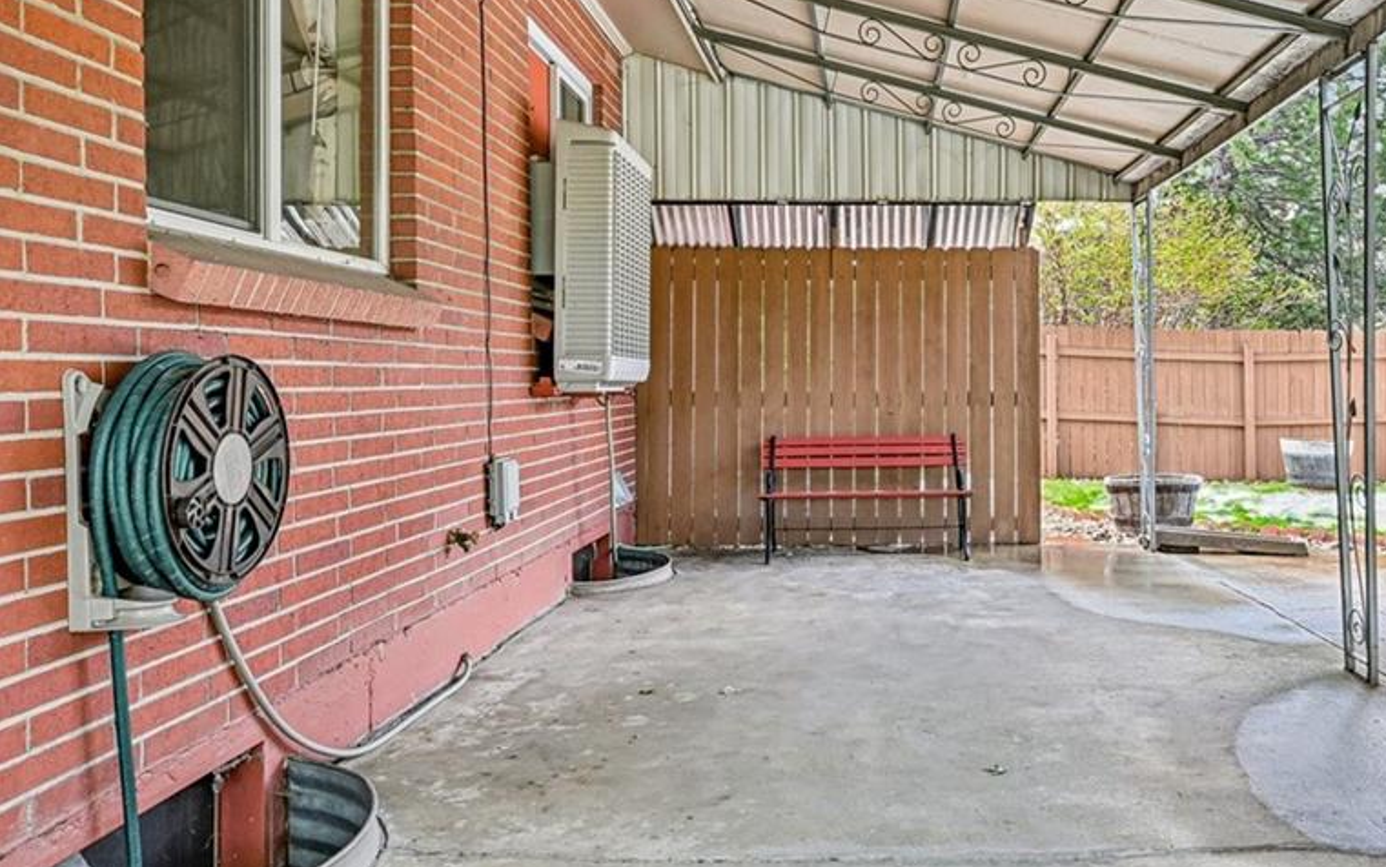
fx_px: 1133
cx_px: 871
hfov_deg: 62.0
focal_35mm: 30
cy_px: 362
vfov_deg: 41.7
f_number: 11
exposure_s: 1/15
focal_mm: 14
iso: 250
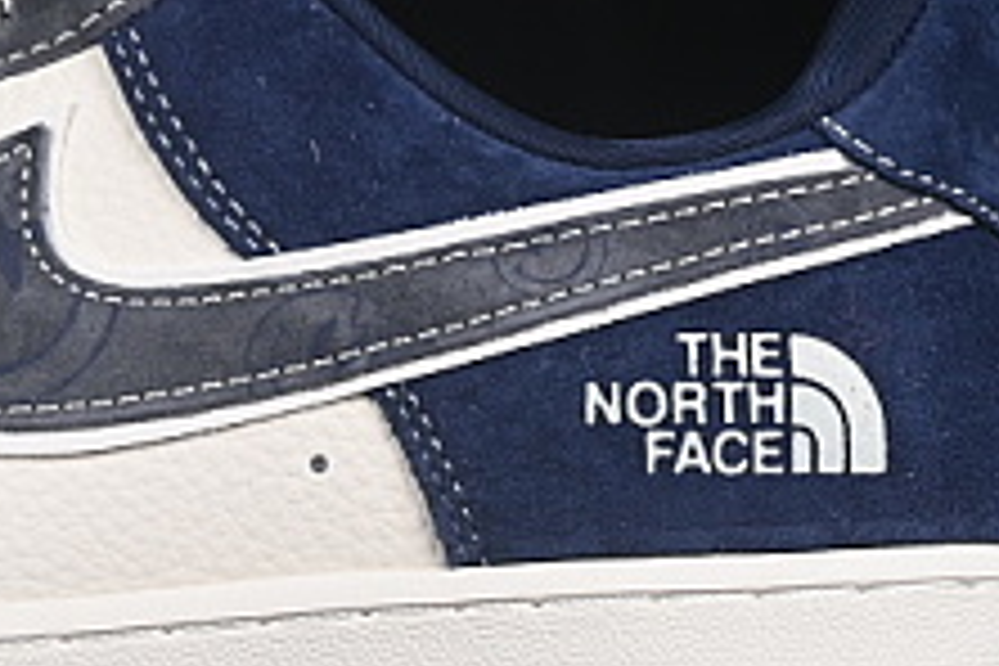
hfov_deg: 7.6
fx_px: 7492
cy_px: 187
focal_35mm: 270
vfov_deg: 5.1
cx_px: -72
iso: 160
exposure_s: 1/80
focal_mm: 50
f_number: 7.1
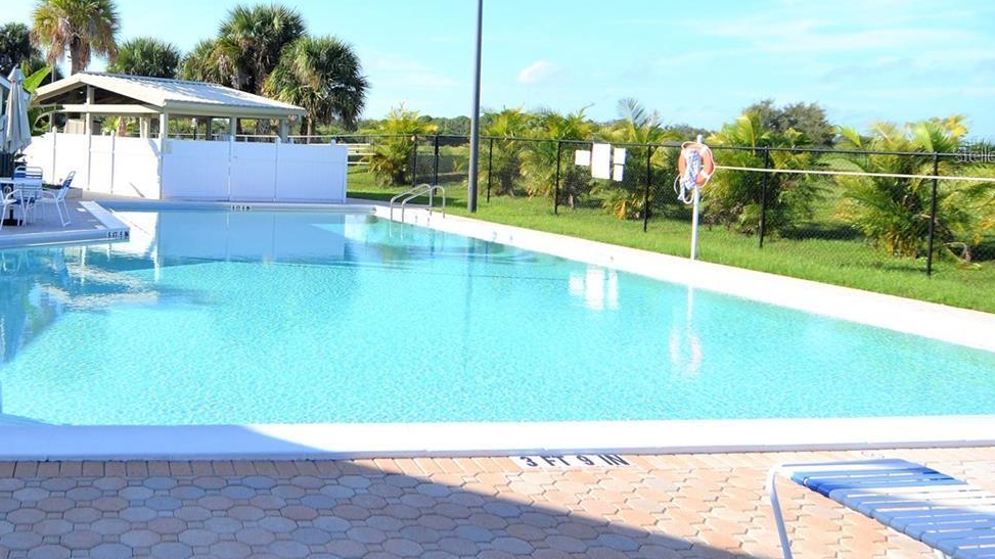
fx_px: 818
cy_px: 154
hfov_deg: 58.8
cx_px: 230
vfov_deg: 37.0
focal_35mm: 31
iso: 400
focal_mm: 12
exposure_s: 1/1600
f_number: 6.3
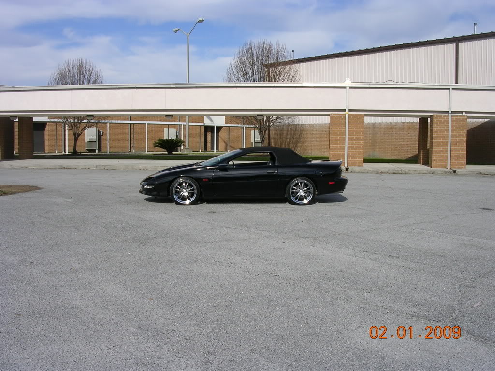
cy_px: 186
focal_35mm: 38
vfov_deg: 37.7
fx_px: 543
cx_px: 248
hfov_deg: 49.0
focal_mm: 5.8
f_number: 5.6
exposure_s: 1/473
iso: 50
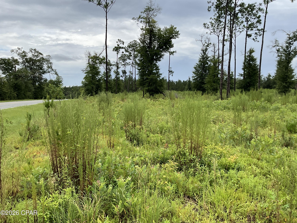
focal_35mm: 29
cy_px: 112
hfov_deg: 61.7
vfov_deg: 48.2
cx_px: 148
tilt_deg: -2.8
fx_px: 249
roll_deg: -0.4
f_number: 1.8
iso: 25
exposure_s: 1/1015
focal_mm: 3
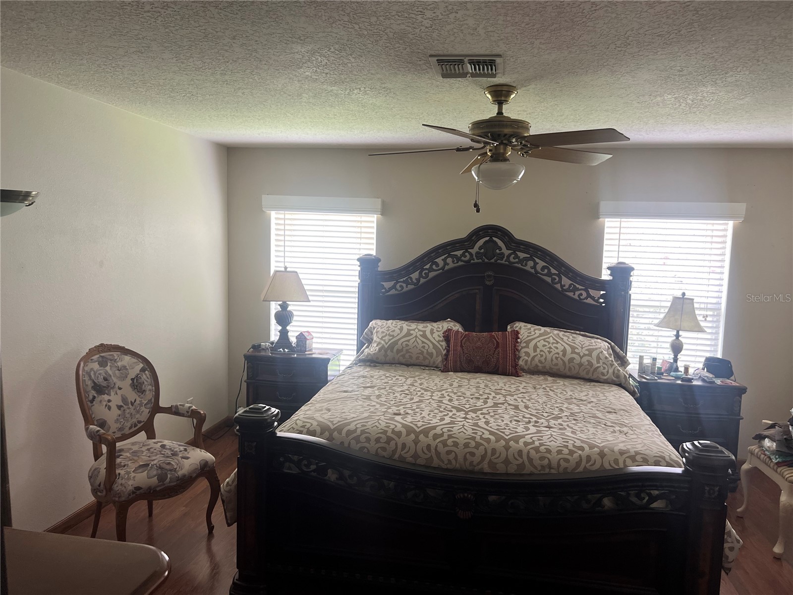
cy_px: 298
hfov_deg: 67.3
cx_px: 396
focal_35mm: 26
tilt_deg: -6.4
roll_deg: -1.5
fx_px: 596
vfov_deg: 53.1
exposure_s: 1/112
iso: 125
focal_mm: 5.7
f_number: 1.5
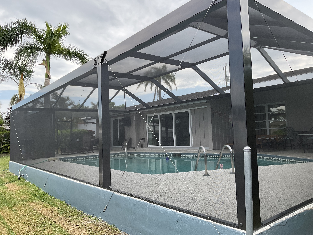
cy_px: 118
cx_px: 156
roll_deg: +2.3
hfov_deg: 61.7
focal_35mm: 29
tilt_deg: +3.8
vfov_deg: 48.2
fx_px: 262
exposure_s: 1/482
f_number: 1.8
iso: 16
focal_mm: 3
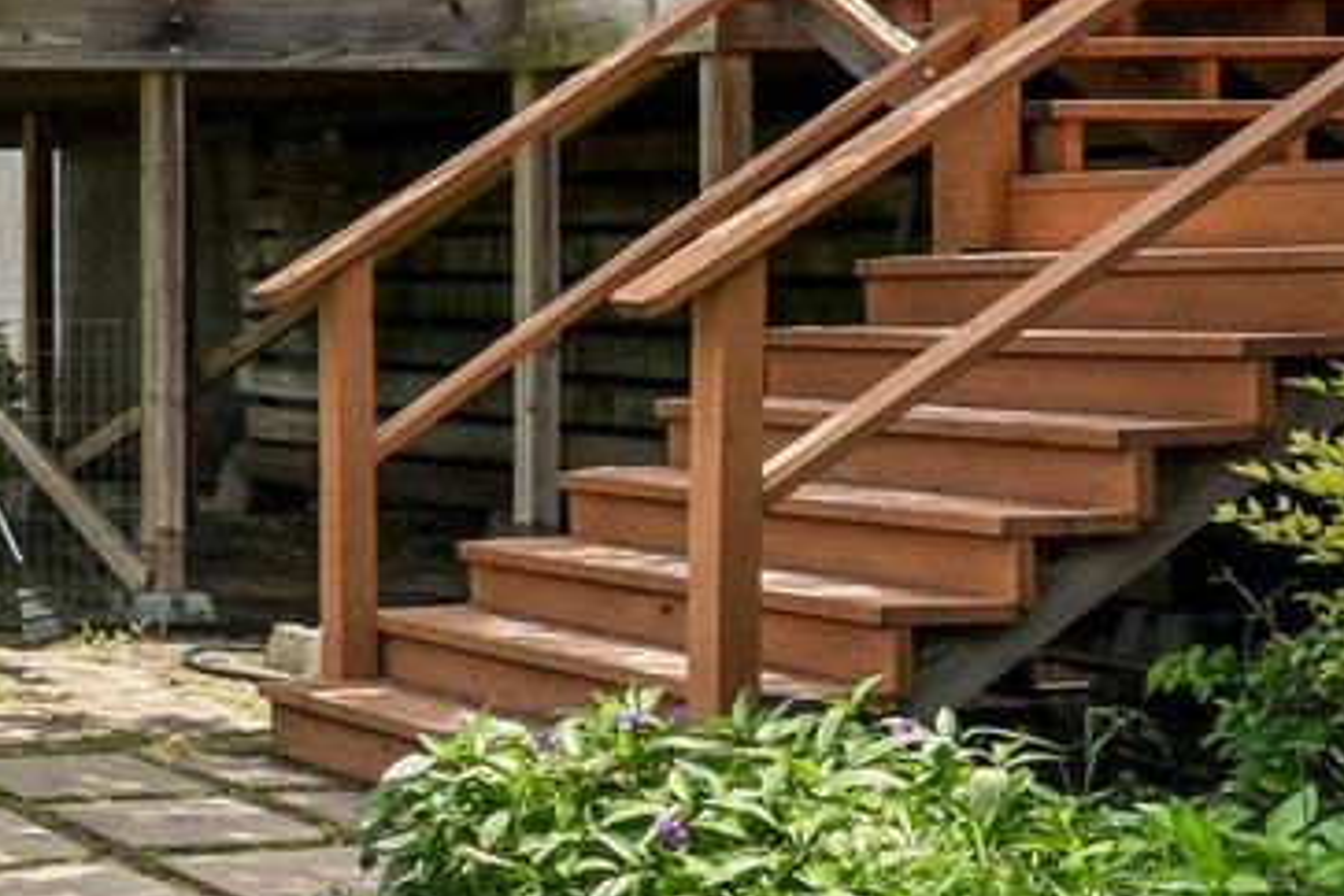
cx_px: -1163
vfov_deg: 17.2
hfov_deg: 18.8
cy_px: 268
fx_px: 2949
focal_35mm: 79
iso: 100
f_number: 8
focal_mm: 14
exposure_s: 1/400
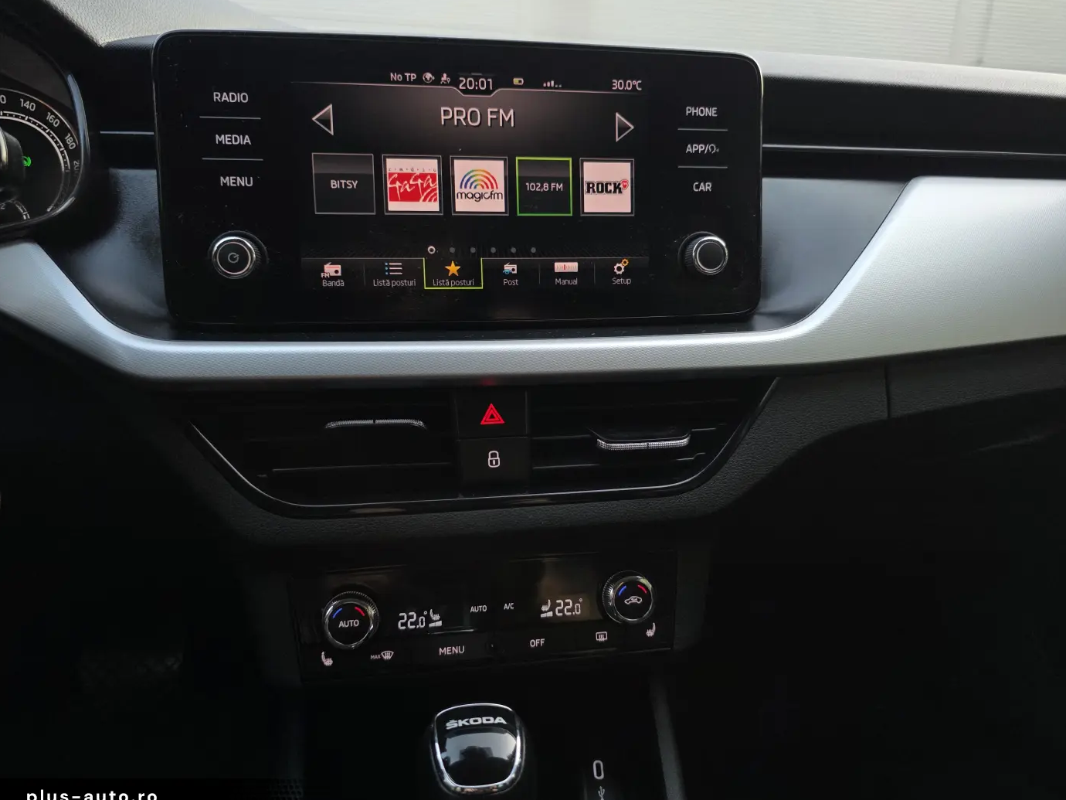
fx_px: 739
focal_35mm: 24
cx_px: 528
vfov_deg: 56.8
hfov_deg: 71.6
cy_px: 400
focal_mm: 6.3
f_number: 1.7
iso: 200
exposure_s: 1/100
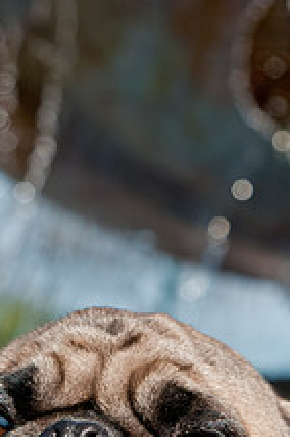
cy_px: 265
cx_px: 126
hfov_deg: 8.7
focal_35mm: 158
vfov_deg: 13.0
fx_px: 1915
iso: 400
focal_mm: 50
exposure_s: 1/2500
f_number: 4.5
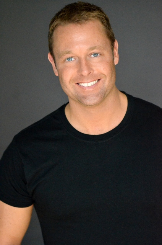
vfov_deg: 16.1
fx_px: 864
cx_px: 81
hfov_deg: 10.7
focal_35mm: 128
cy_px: 122
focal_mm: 85
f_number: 2
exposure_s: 1/3200
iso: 6400
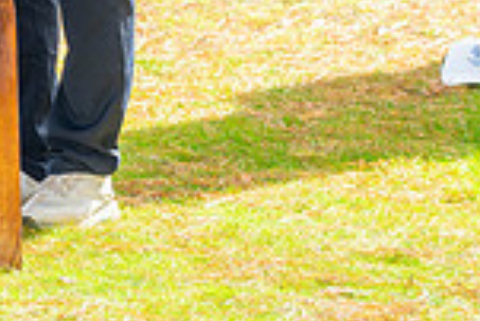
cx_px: -401
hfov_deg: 9.3
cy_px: -227
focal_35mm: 210
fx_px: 2803
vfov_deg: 6.4
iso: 200
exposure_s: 1/200
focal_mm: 54
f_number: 5.6
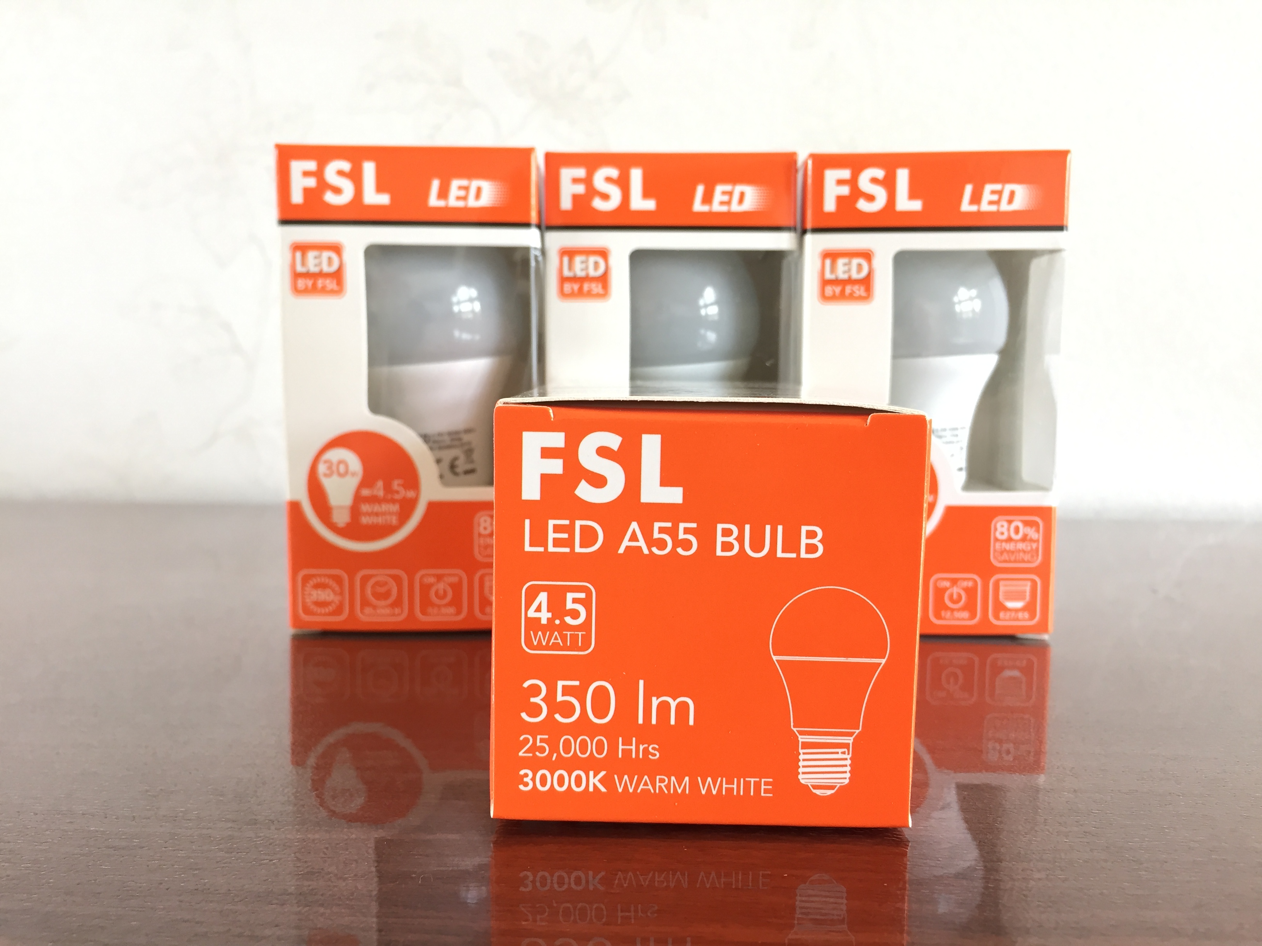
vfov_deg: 48.2
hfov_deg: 61.7
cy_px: 473
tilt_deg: -6.1
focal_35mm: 29
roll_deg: -1.3
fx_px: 1057
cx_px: 631
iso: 80
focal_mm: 4.15
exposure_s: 1/33
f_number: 2.2
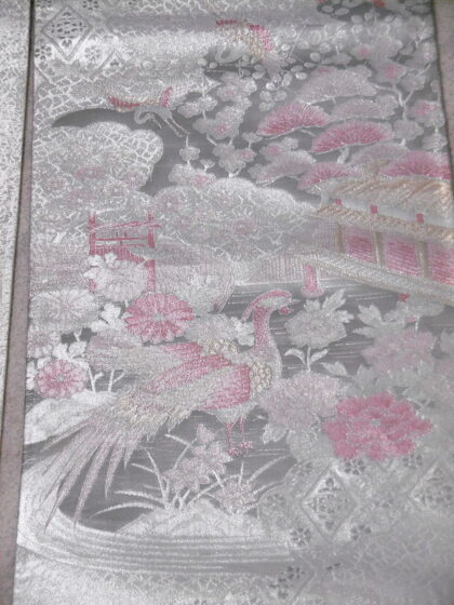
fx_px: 2098
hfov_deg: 12.3
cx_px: 227
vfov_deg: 16.4
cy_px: 302
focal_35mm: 120
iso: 400
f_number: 5
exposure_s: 1/60
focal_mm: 21.5
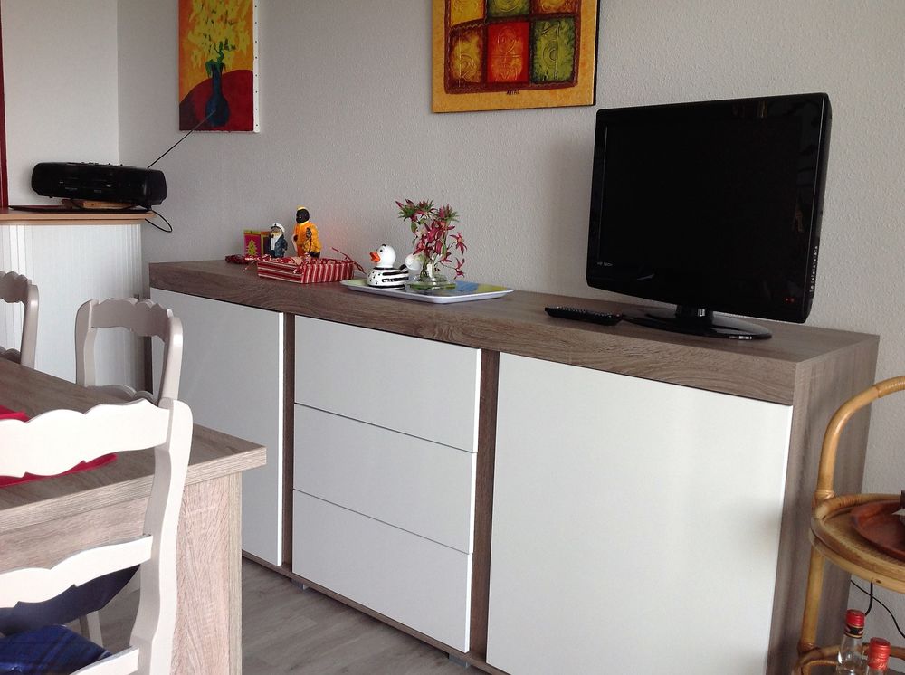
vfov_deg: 40.6
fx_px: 913
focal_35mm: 35
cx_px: 452
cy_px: 338
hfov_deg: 52.7
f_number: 2.4
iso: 80
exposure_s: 1/60
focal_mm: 4.28
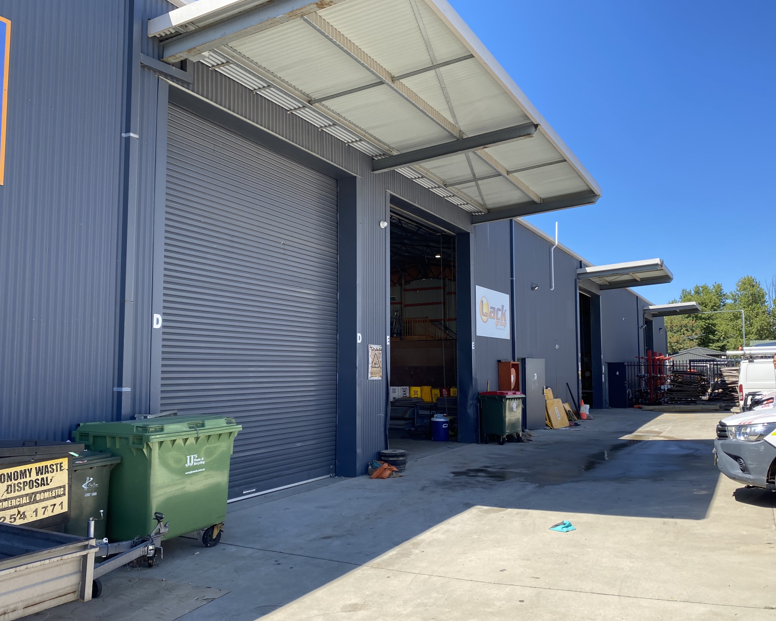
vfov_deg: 51.5
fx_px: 643
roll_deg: +0.9
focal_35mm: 28
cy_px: 321
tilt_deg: +2.9
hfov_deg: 62.1
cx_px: 416
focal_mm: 4.25
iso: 32
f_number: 1.8
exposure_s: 1/1182
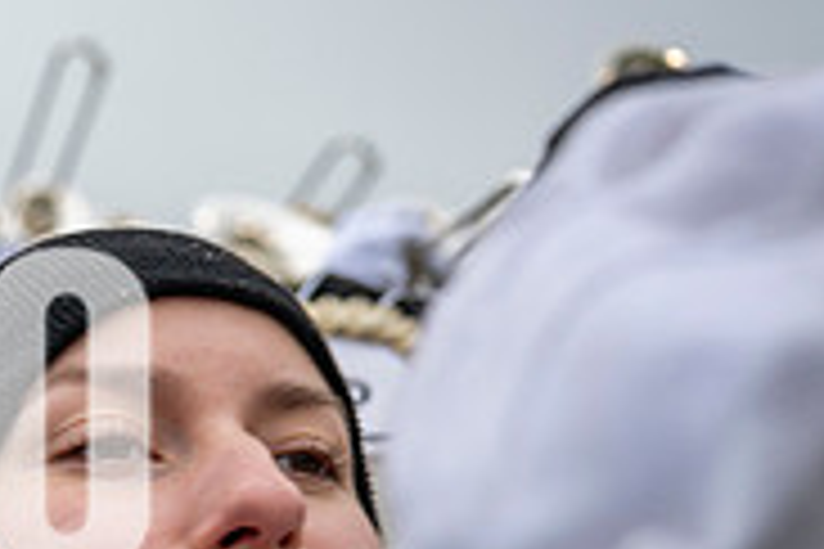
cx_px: -189
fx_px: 1739
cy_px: 461
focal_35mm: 76
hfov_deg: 24.0
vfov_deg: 17.7
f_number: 2.8
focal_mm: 24
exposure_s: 1/500
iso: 160
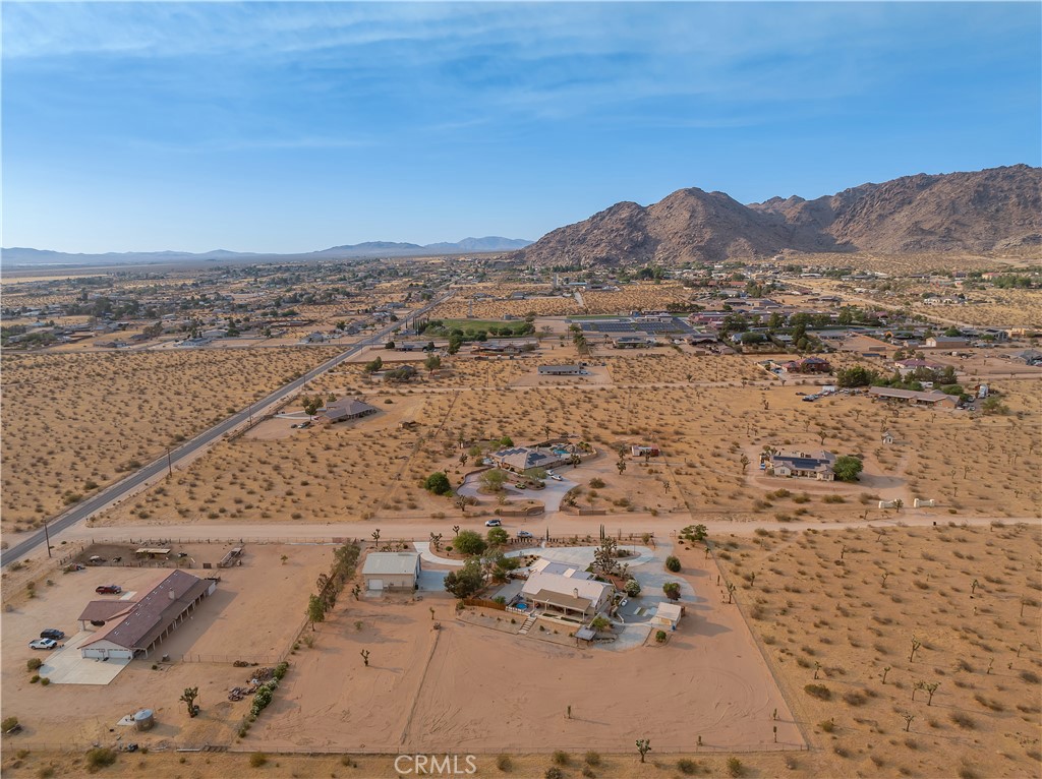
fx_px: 722
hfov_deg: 71.6
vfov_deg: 56.7
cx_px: 521
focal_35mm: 24
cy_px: 390
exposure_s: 1/1600
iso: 110
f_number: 2.8
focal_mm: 12.29
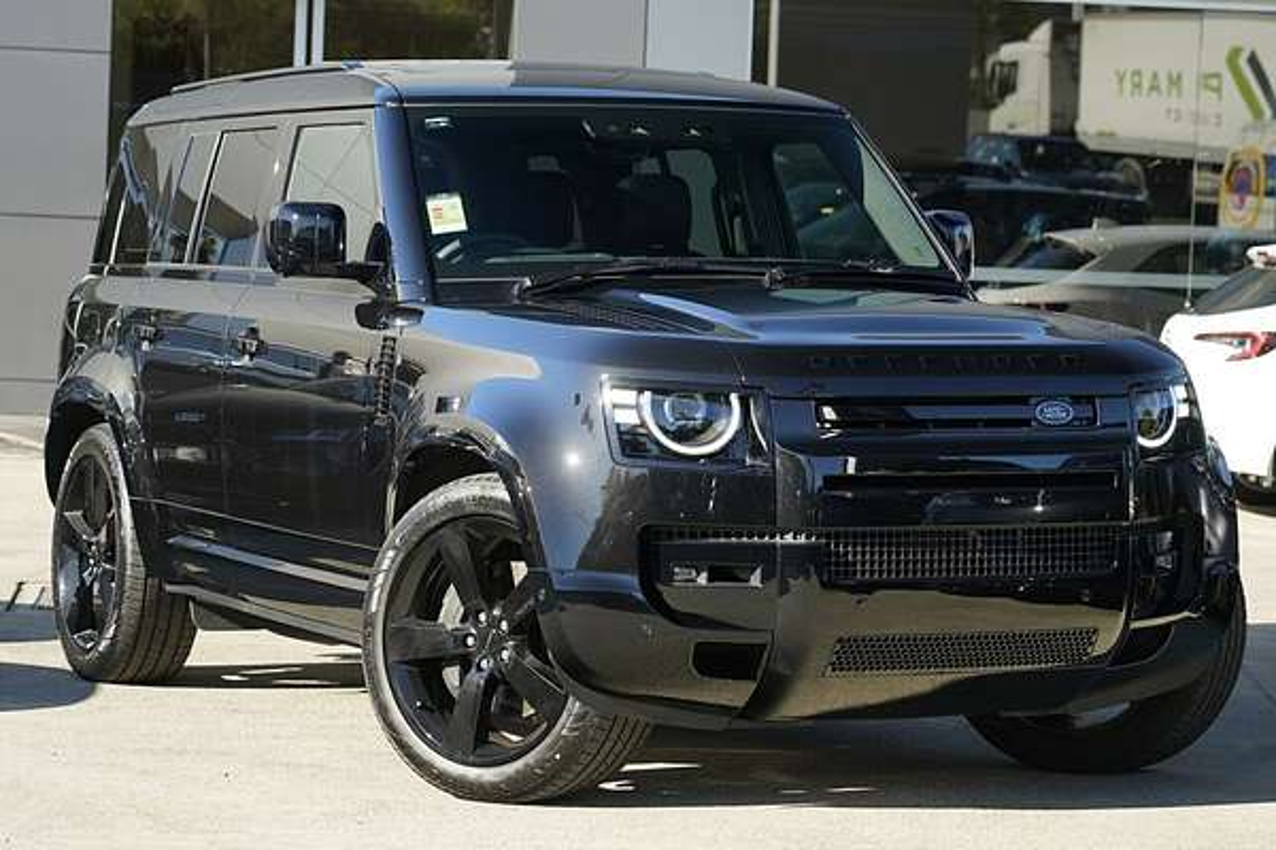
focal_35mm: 105
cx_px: 638
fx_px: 3721
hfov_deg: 19.5
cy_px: 425
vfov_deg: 13.0
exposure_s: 1/640
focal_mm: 105
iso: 1000
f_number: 5.6
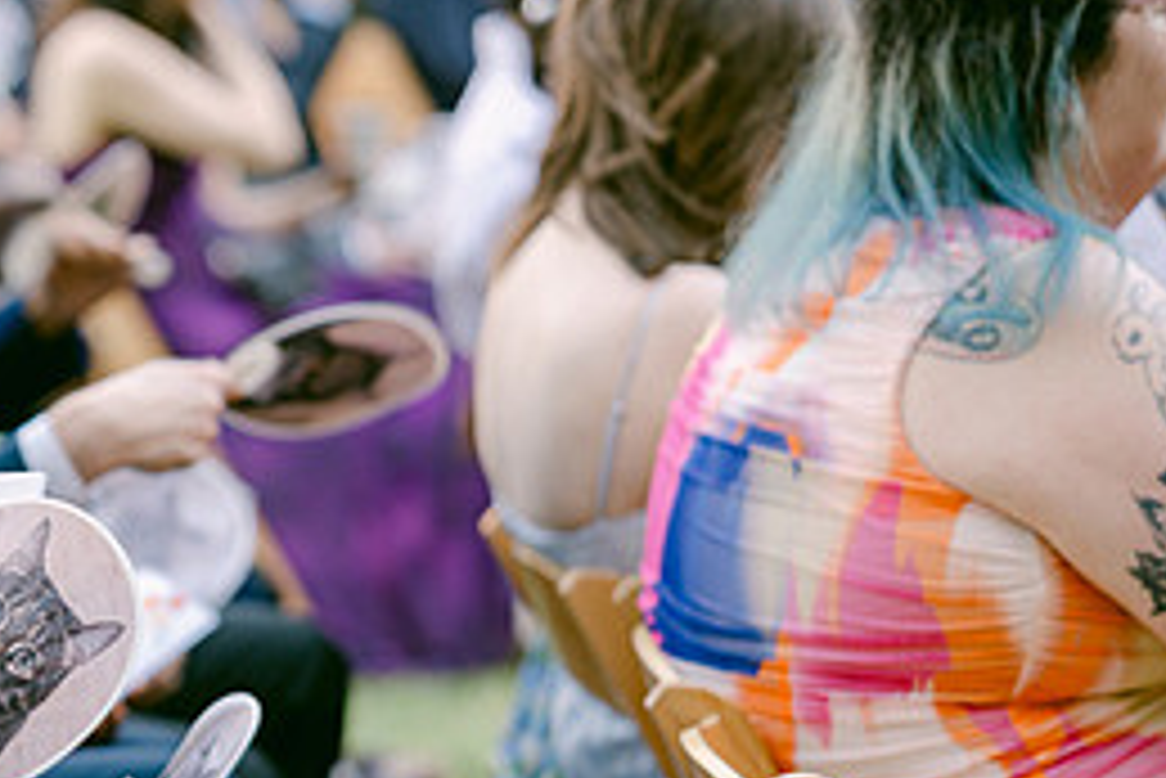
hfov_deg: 10.7
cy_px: 551
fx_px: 6157
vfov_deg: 7.2
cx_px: 9
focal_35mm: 190
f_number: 1.8
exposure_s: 1/125
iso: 90
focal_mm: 85
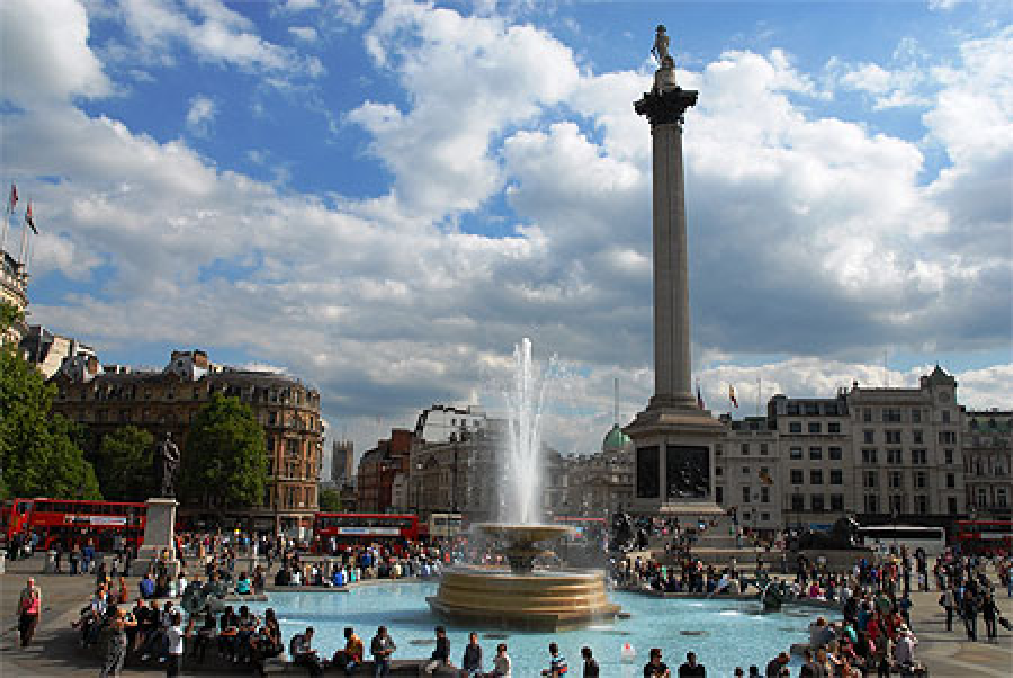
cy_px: 339
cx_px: 506
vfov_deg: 48.0
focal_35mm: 27
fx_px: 760
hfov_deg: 67.3
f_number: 9
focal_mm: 18
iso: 100
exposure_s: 1/320
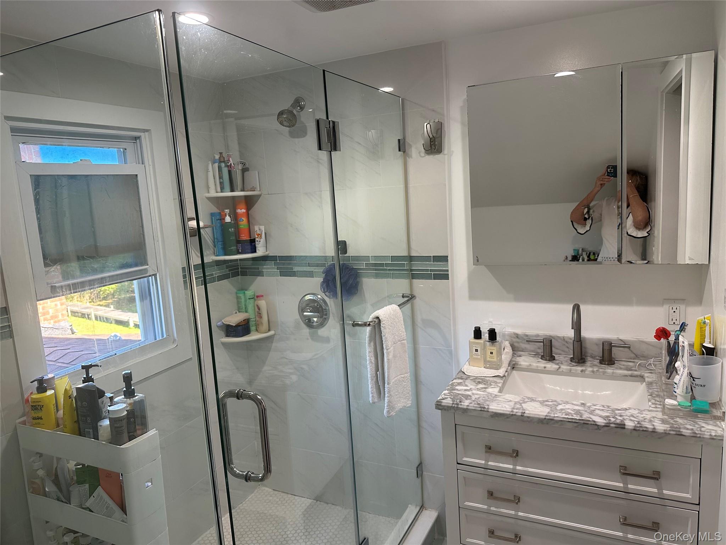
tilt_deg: -8.2
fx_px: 503
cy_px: 272
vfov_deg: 56.8
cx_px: 363
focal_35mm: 24
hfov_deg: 71.6
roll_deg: +3.9
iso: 125
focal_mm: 6.86
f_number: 1.78
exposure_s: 1/120
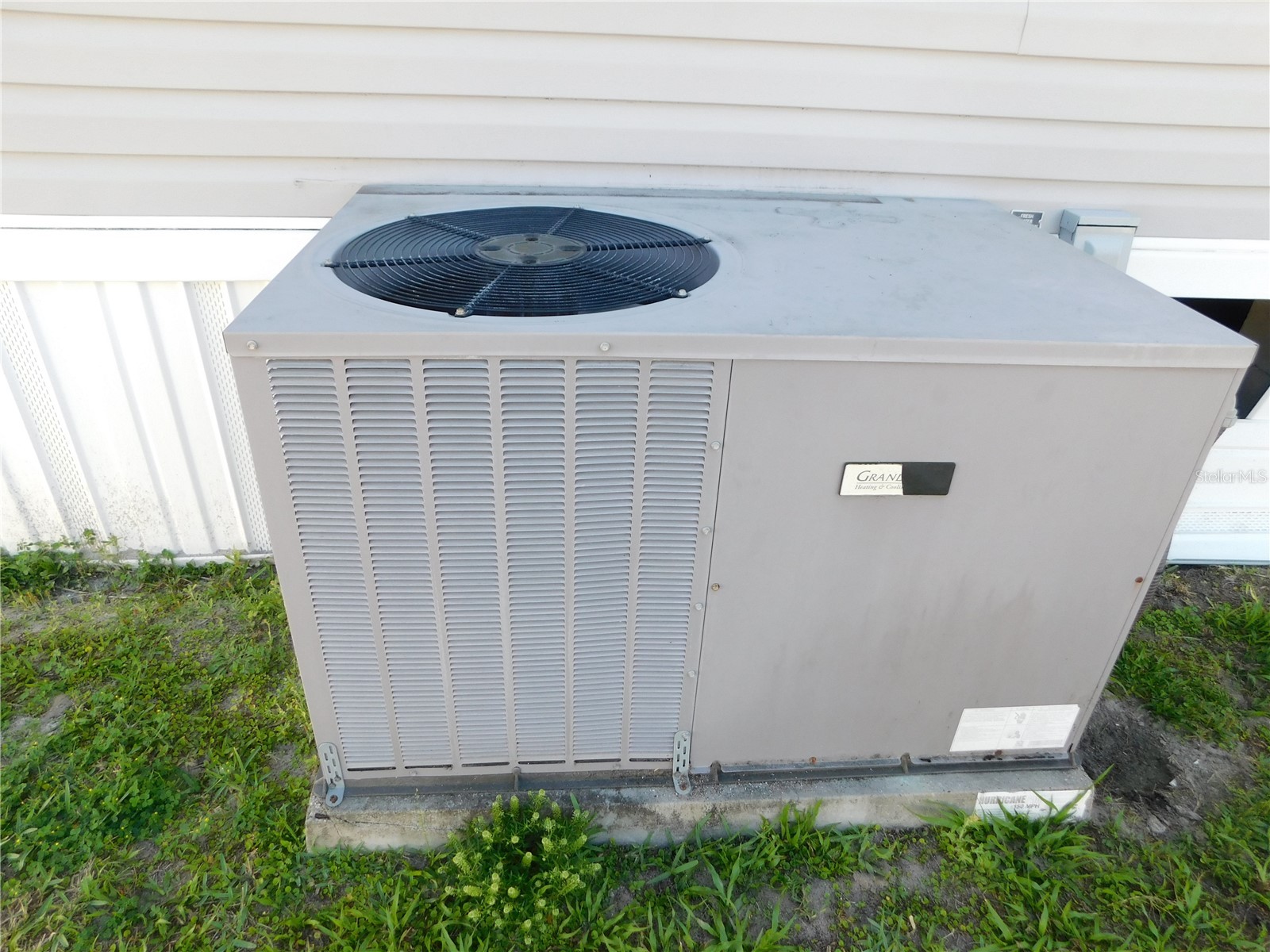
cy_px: 476
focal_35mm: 23
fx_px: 844
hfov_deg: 73.9
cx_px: 635
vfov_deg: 58.9
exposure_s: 1/200
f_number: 3
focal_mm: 4
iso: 125
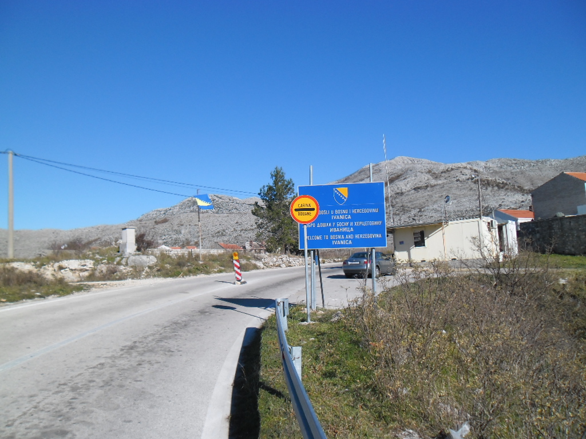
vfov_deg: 51.4
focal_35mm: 27
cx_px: 293
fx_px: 457
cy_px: 220
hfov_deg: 65.3
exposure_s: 1/165
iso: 80
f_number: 9
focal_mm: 4.9
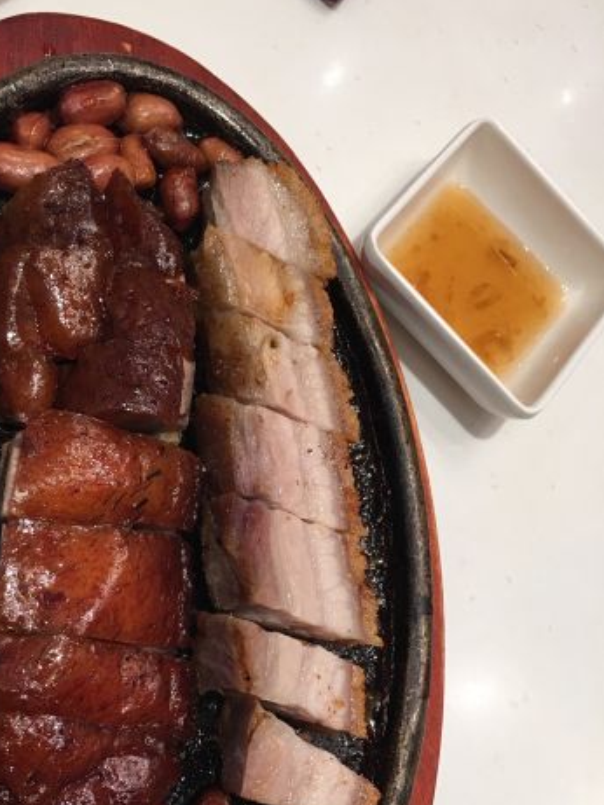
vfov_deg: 42.1
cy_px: 566
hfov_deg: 32.3
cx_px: 153
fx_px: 1023
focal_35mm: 44
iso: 50
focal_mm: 4.15
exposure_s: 1/33
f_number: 2.2
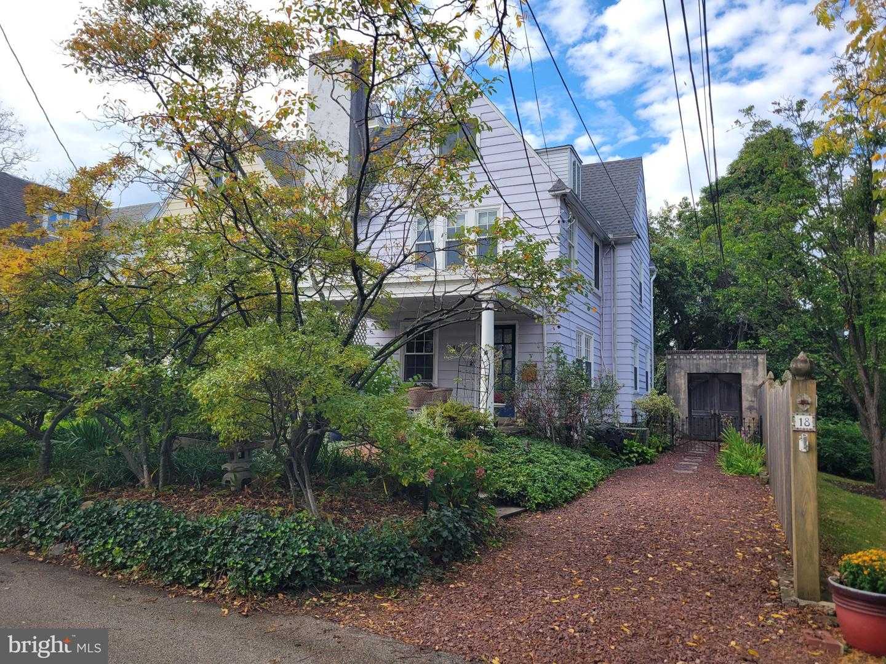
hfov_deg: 67.3
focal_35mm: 26
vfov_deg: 53.1
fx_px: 665
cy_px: 332
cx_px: 443
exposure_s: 1/1073
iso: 40
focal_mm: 5.4
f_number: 1.8
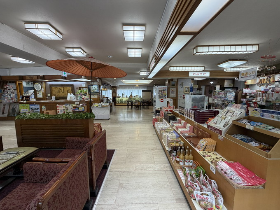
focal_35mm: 14
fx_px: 113
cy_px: 105
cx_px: 140
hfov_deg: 102.1
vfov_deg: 85.7
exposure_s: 1/100
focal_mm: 2.22
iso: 160
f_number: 2.2
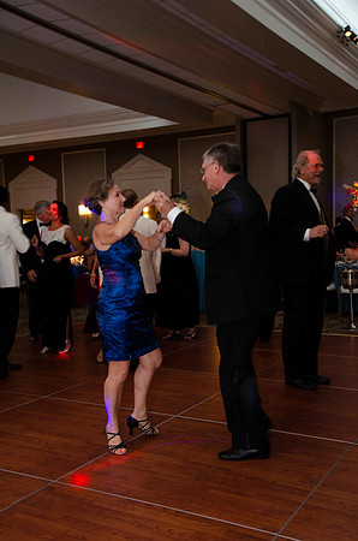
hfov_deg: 34.1
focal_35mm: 39
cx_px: 179
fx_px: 584
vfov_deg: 49.6
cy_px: 270
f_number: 3.8
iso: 1250
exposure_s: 1/40
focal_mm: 26
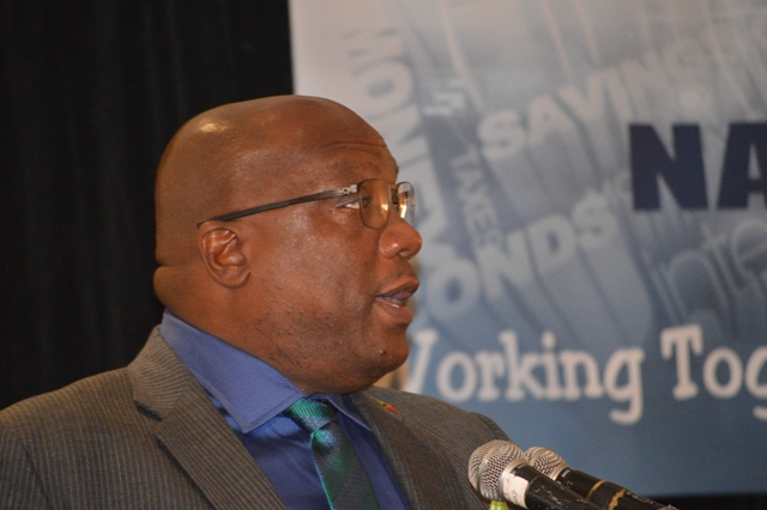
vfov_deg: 4.6
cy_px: 255
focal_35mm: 300
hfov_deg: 6.9
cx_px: 384
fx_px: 6388
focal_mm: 200
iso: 3200
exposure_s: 1/60
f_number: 5.6
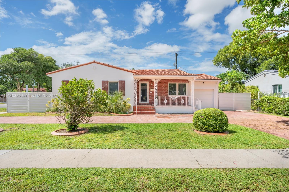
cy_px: 96
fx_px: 161
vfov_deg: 61.9
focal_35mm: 20
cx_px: 144
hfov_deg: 84.0
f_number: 11
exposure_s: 1/6
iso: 50
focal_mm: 20
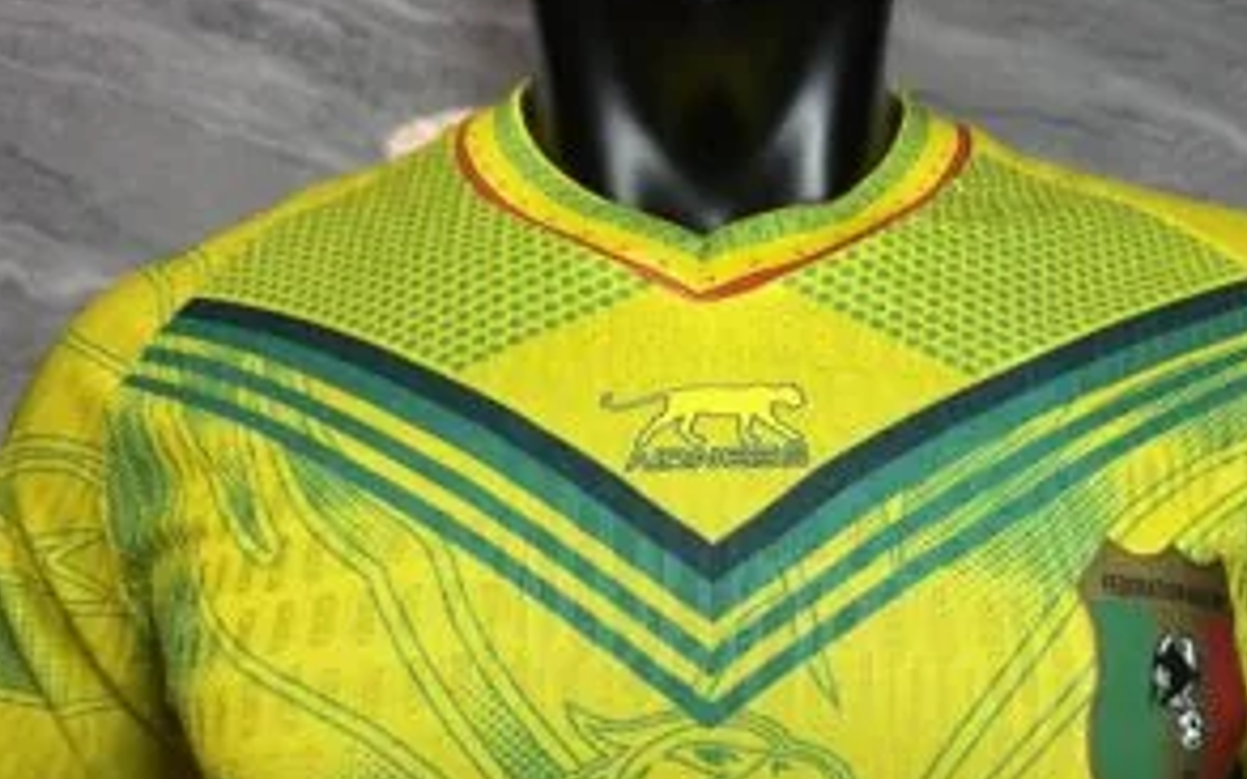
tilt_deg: +7.8
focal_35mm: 33
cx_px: 741
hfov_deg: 57.8
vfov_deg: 37.9
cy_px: 509
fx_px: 1121
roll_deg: +0.6
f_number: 1.78
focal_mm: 6.76
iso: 64
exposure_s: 1/100
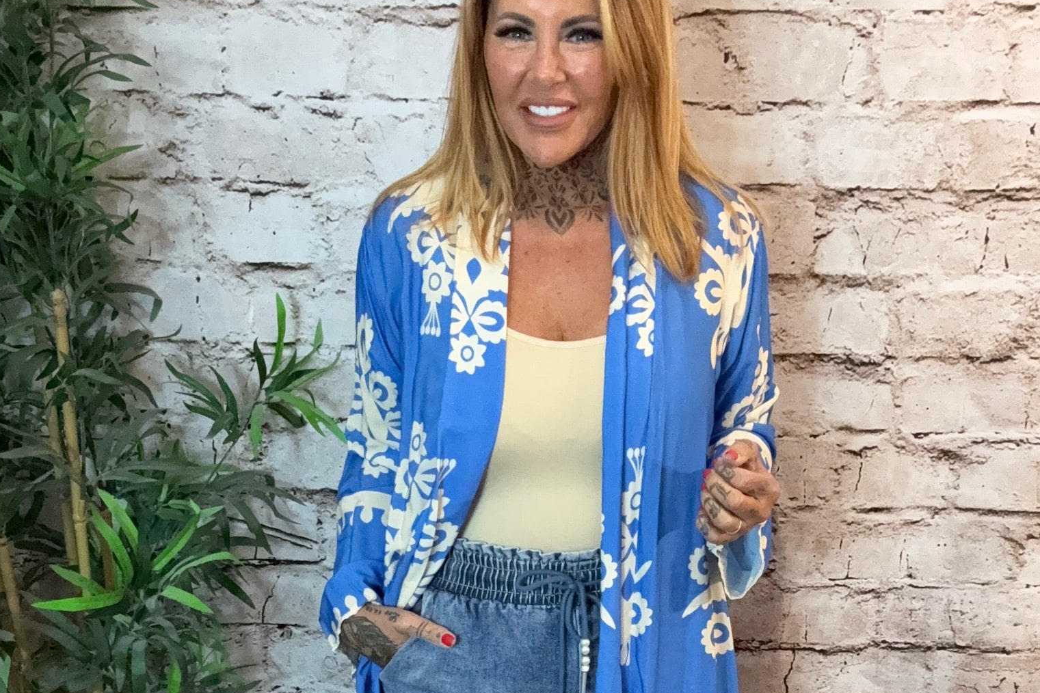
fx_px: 1213
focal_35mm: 42
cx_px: 519
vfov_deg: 31.1
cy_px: 549
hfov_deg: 46.4
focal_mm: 2.69
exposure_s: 1/33
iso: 200
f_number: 1.9
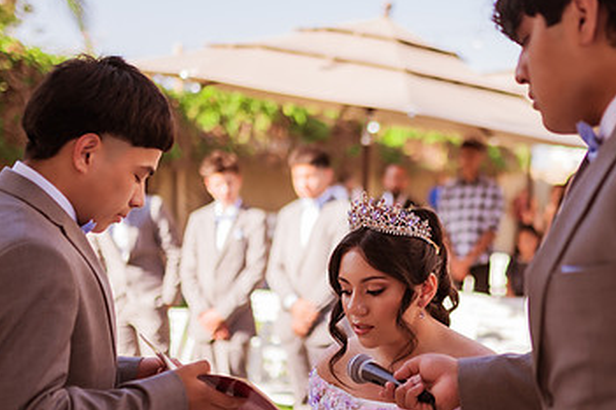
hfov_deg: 31.2
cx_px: 416
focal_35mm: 64
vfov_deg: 21.2
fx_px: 1095
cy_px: 246
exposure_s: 1/3200
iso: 100
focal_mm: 35
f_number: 1.4
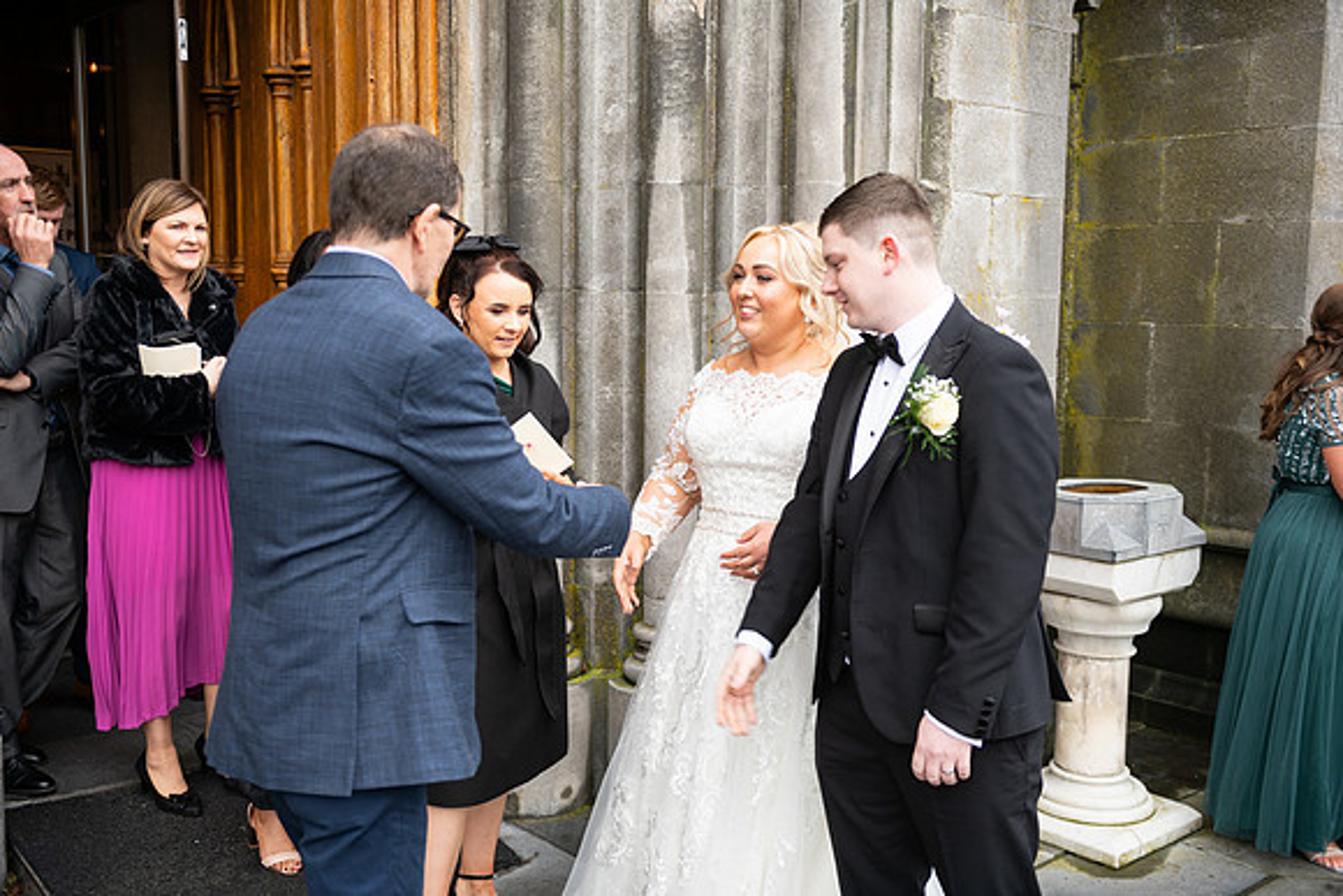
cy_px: 448
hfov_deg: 54.4
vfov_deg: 37.9
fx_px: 1306
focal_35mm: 35
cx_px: 672
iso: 125
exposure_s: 1/160
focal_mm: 35
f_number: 3.5
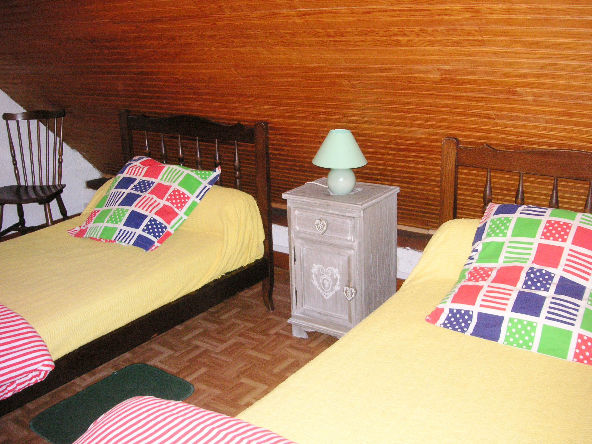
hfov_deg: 50.1
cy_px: 222
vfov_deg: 38.7
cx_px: 296
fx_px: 633
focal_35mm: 37
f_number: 2.8
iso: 160
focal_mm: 6.1
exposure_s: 1/45
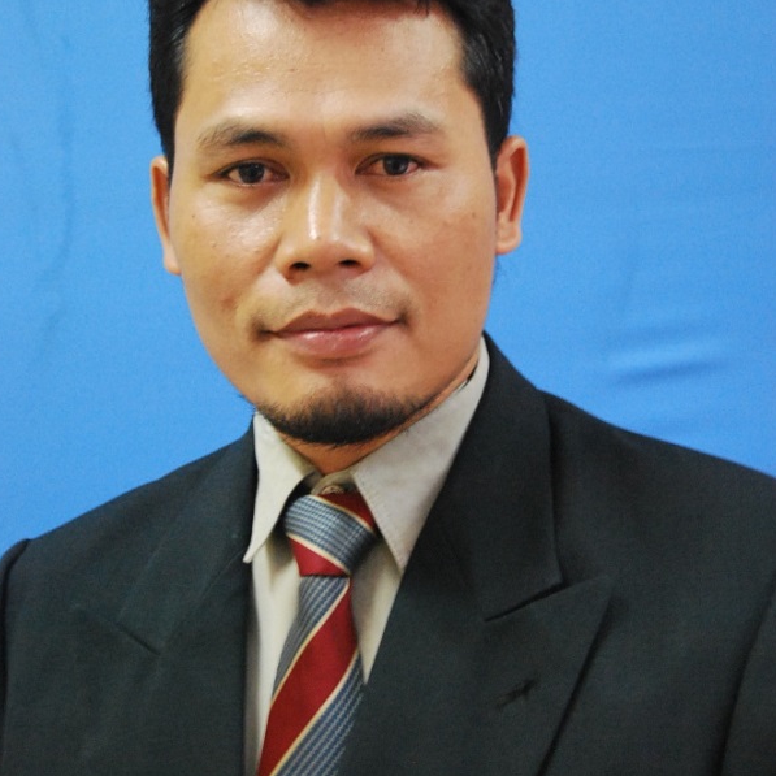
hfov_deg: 25.7
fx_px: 1699
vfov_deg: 25.7
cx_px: 383
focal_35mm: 67
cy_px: 409
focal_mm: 34
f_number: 4.5
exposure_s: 1/13
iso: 1600
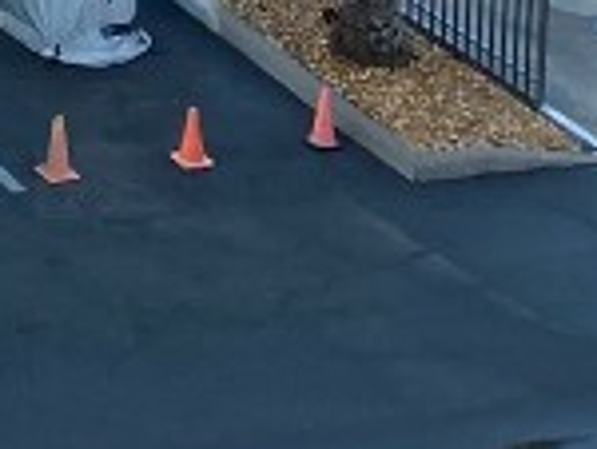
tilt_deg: -3.5
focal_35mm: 177
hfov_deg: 10.5
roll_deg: -1.4
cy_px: -970
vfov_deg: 7.3
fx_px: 3057
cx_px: -466
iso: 32
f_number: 1.8
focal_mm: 4.25
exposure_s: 1/1287
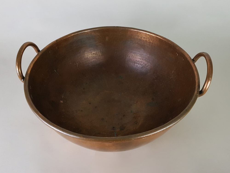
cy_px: 86
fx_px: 173
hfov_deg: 67.3
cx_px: 115
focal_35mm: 26
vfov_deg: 53.1
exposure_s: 1/50
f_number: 1.7
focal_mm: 4.2
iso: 100
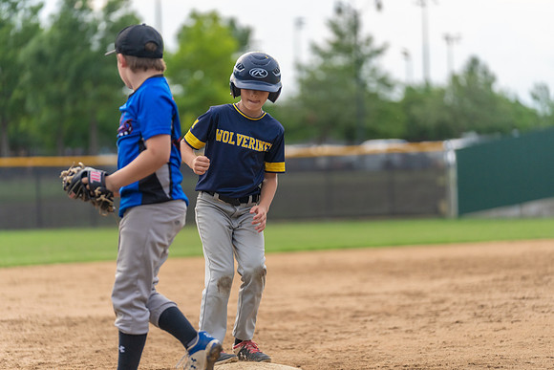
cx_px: 277
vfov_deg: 9.5
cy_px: 185
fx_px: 2216
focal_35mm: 144
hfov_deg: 14.2
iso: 1000
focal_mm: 144
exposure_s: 1/1000
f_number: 2.8
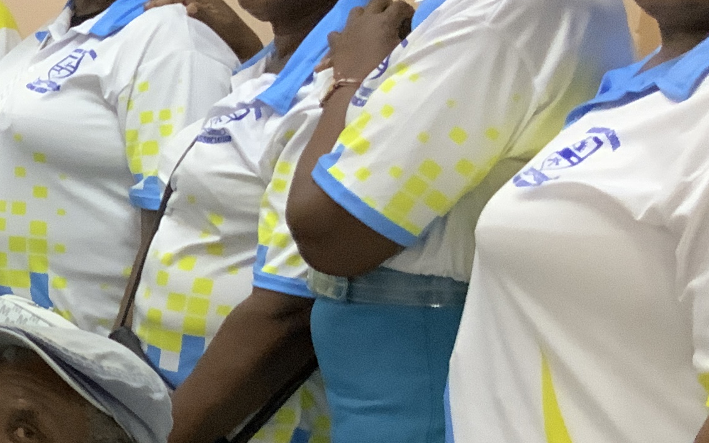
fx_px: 2125
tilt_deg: -9.6
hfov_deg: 17.1
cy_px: 183
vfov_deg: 11.9
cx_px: -366
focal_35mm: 110
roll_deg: -0.2
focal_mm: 3
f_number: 1.8
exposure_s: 1/33
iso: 250
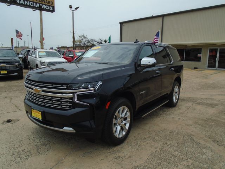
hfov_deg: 67.3
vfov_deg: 53.1
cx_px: 112
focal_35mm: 26
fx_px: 169
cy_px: 84
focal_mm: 4.6
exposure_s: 1/320
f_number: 8
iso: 100
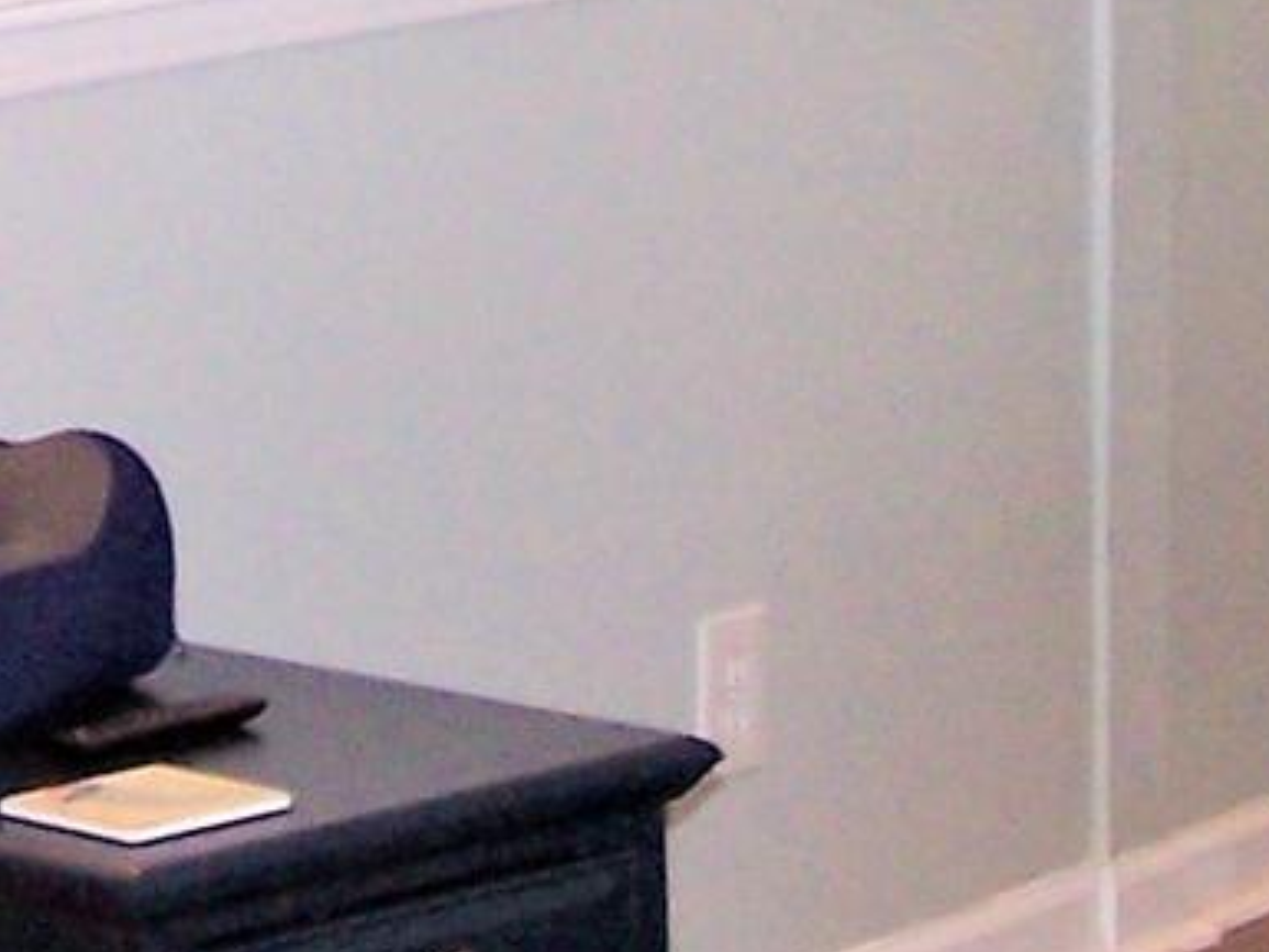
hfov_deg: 9.8
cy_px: -188
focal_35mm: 202
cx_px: 575
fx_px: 7407
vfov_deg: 7.3
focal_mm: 6.3
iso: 140
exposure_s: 1/60
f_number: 2.8
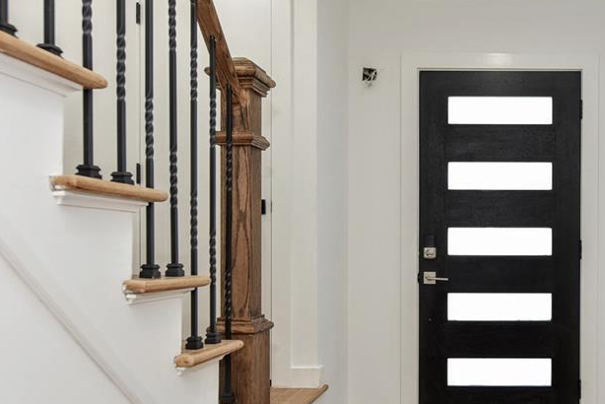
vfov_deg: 37.6
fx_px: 588
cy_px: 259
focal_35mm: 35
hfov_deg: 50.8
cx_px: 491
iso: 640
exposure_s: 1/125
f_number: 5.6
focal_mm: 21
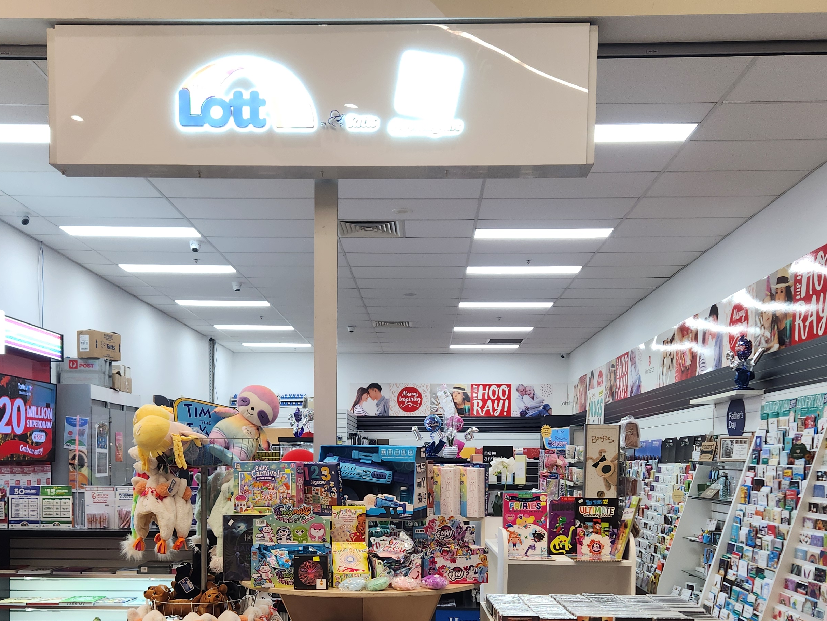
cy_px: 495
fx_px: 908
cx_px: 389
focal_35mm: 38
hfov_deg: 48.9
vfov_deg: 36.5
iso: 125
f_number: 1.8
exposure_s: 1/100
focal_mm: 5.4
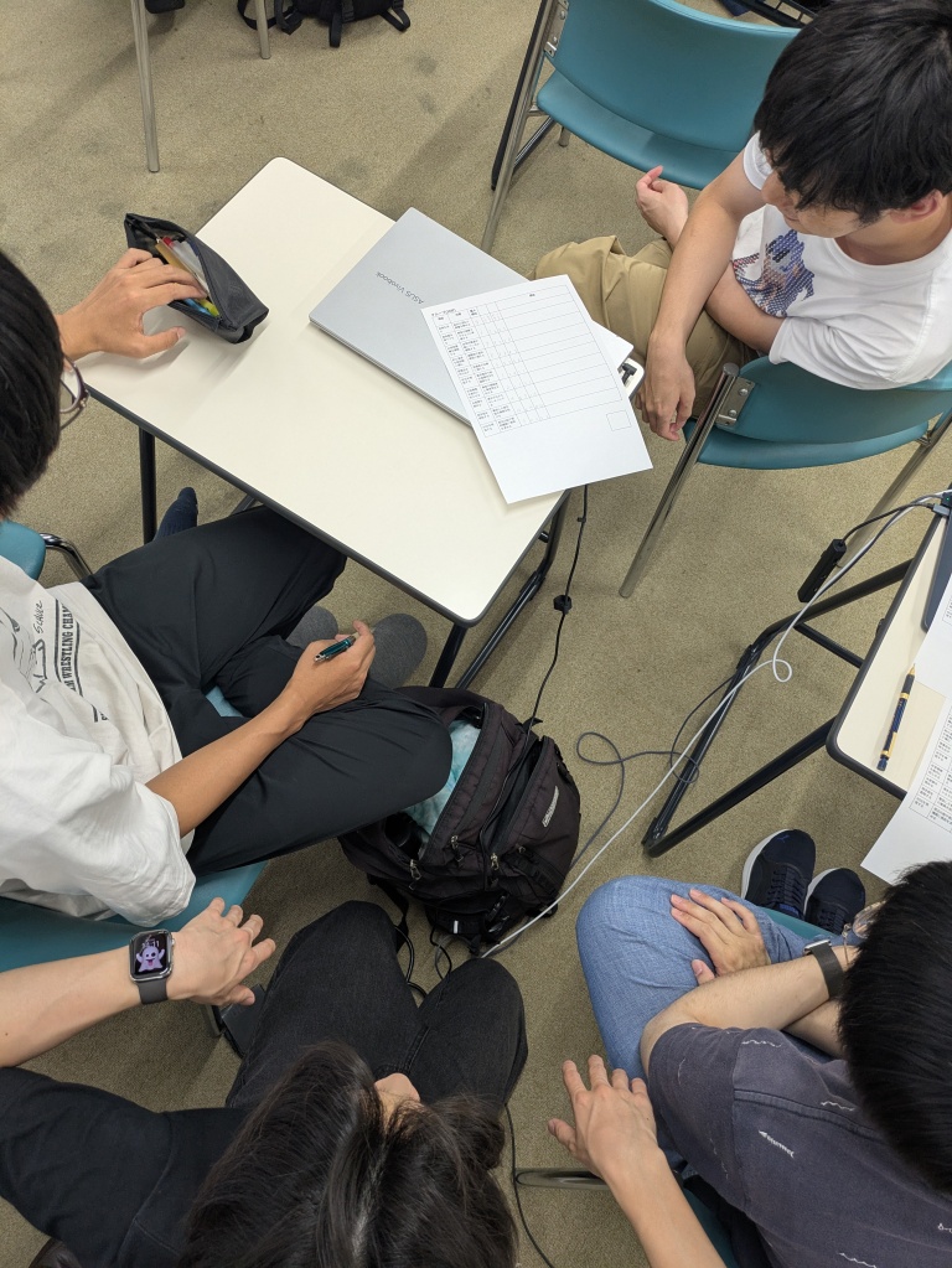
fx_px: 916
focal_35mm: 25
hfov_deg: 54.9
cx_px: 476
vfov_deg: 69.4
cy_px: 634
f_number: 1.89
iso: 139
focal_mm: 5.43
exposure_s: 1/120
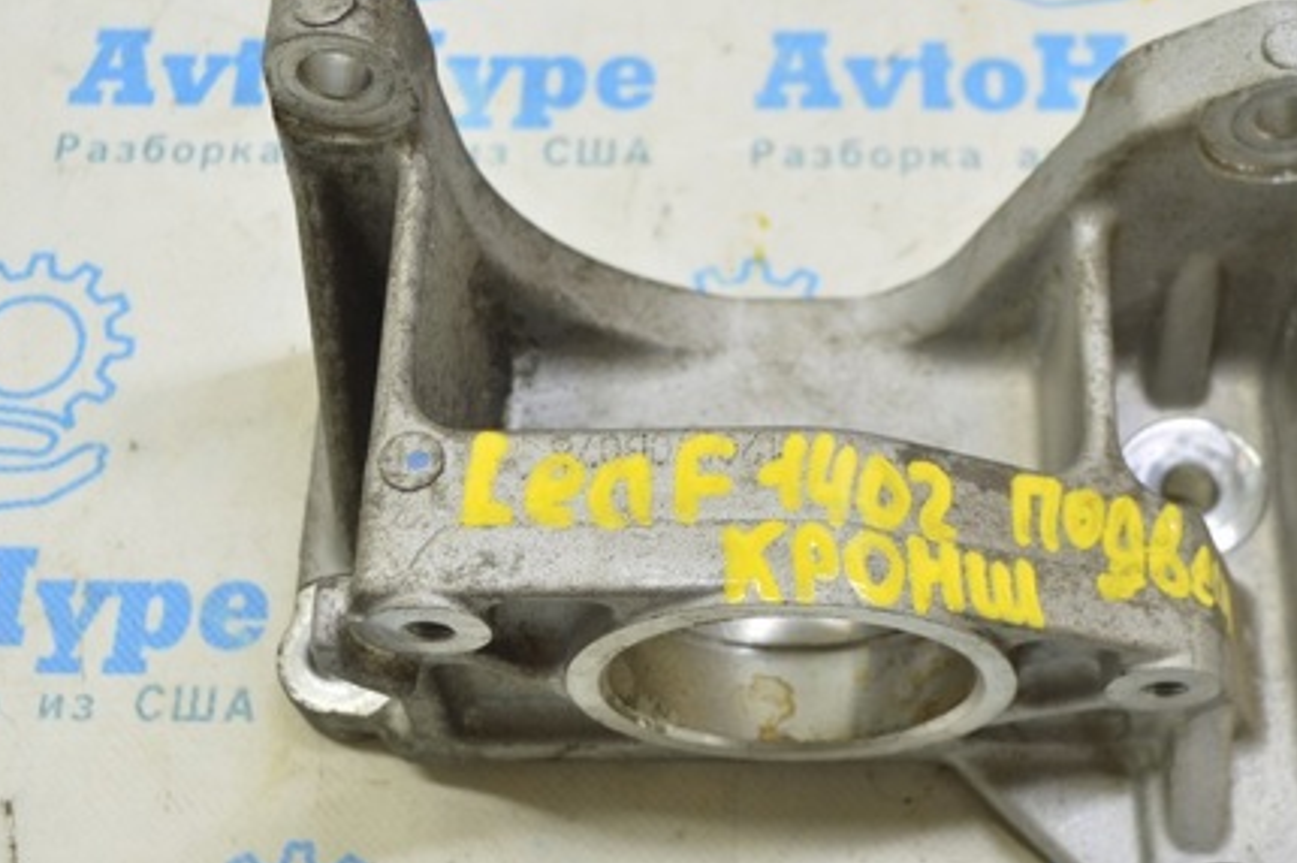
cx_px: 754
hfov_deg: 34.4
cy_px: 514
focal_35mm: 58
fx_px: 2088
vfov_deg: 23.3
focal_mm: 26
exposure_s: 1/20
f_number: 5.6
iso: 400
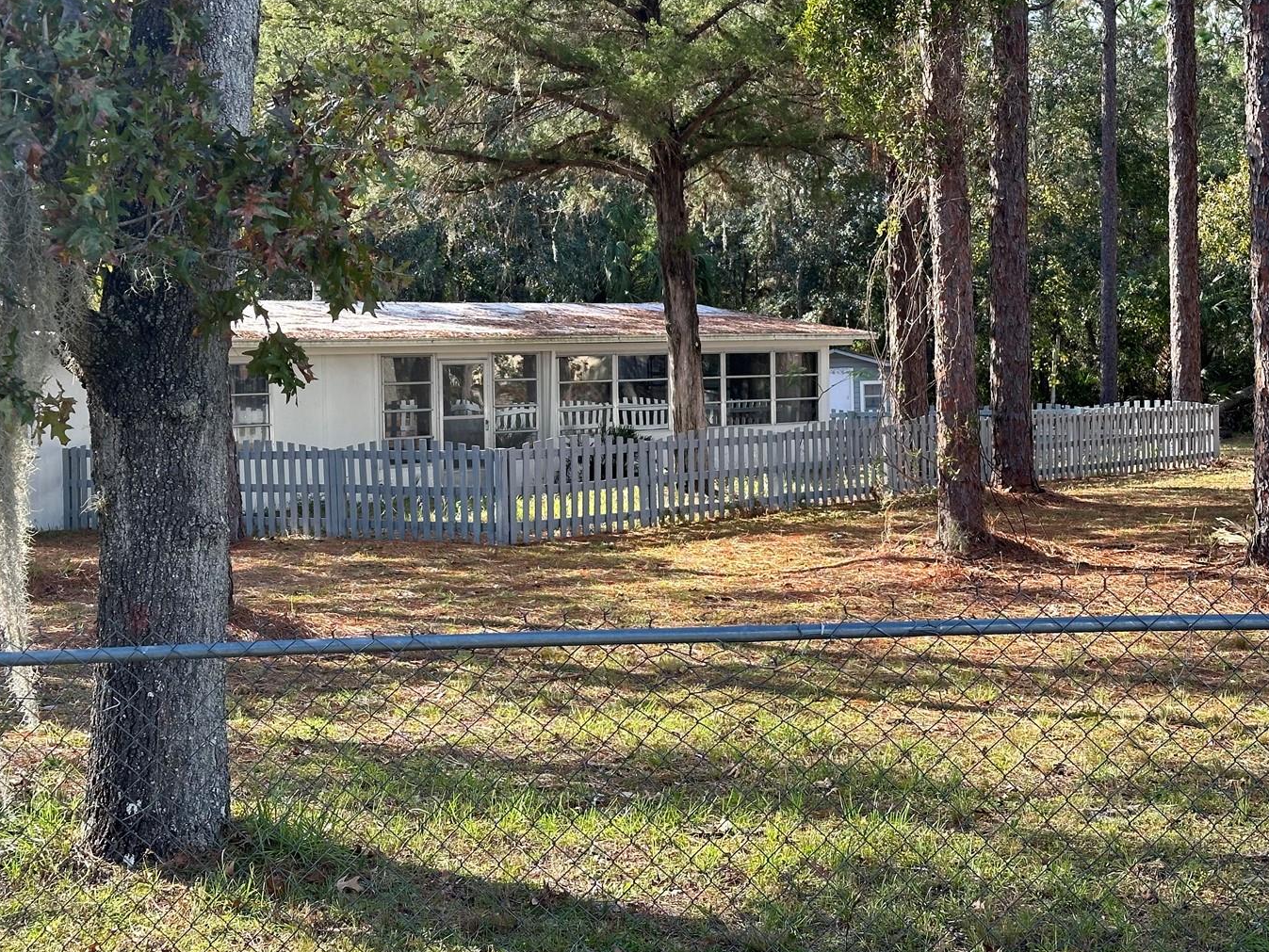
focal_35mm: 57
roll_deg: +1.6
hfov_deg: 33.8
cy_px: 409
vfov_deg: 25.6
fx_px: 2090
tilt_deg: -3.0
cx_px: 645
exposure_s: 1/668
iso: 64
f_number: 1.78
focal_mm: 6.86
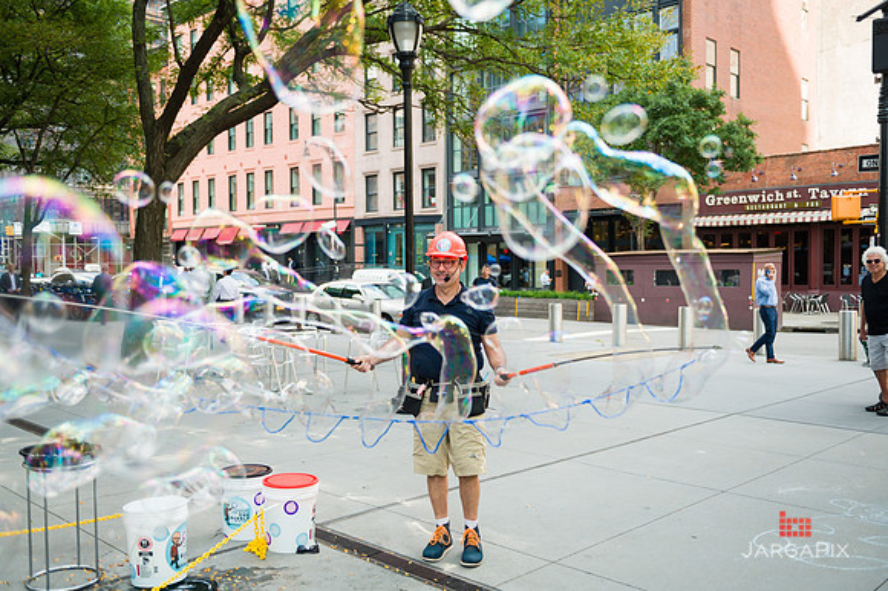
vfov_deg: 38.8
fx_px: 838
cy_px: 296
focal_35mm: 34
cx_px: 444
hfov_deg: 55.8
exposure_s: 1/1250
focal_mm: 34
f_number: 3.2
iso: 800
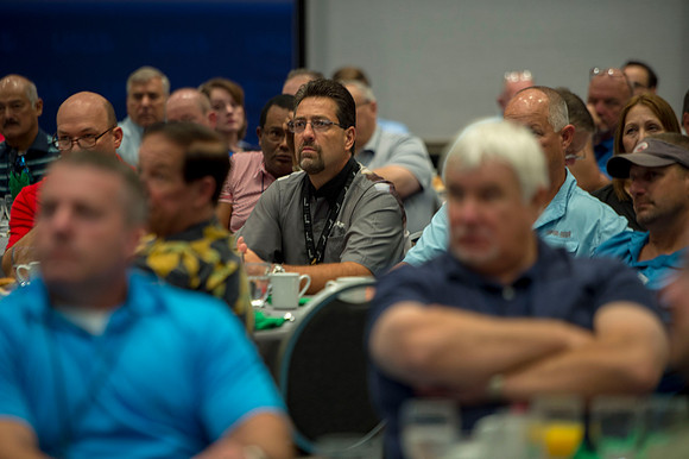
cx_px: 344
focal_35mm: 185
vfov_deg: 7.4
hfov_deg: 11.1
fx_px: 3539
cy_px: 230
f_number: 2.8
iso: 1250
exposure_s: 1/160
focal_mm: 185
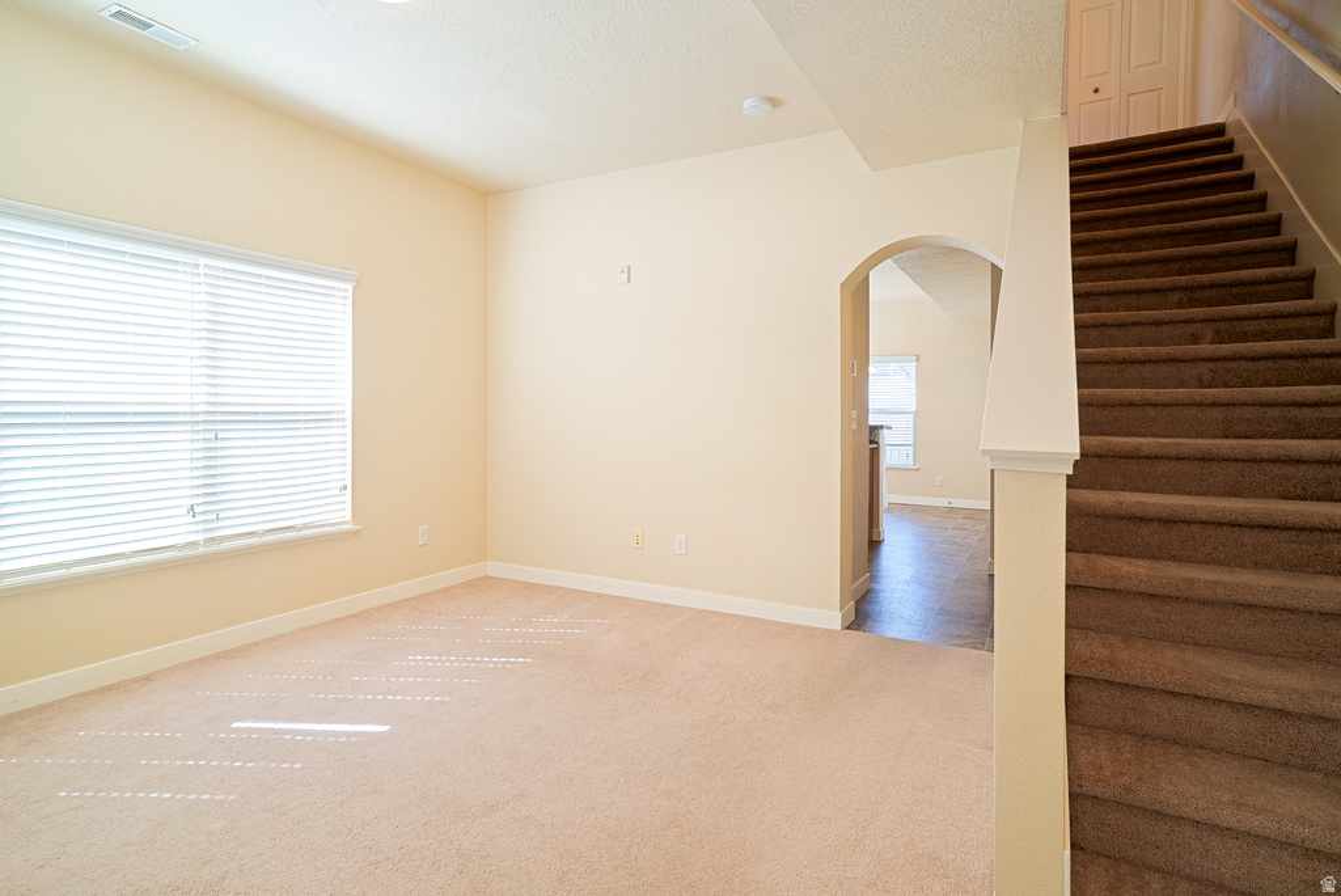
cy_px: 448
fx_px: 671
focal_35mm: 18
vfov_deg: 67.5
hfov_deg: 90.0
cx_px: 670
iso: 320
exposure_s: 1/10
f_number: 8
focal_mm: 18
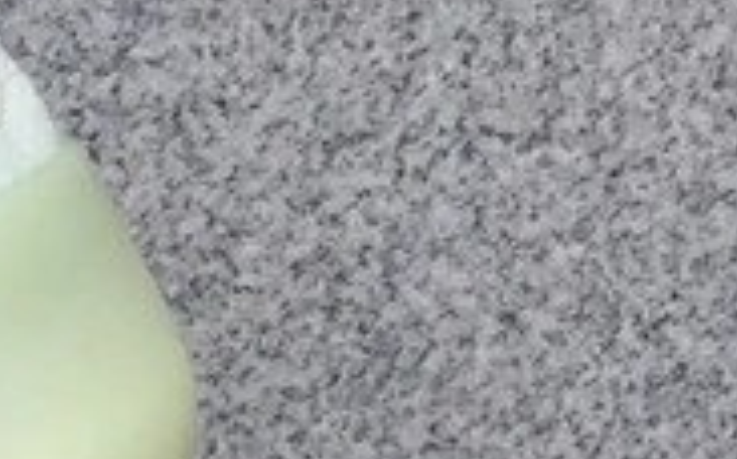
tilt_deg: -15.3
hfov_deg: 11.0
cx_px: -1011
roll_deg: -1.7
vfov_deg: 8.0
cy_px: 622
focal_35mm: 162
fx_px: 3251
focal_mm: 3.3
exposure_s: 1/566
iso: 25
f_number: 2.4
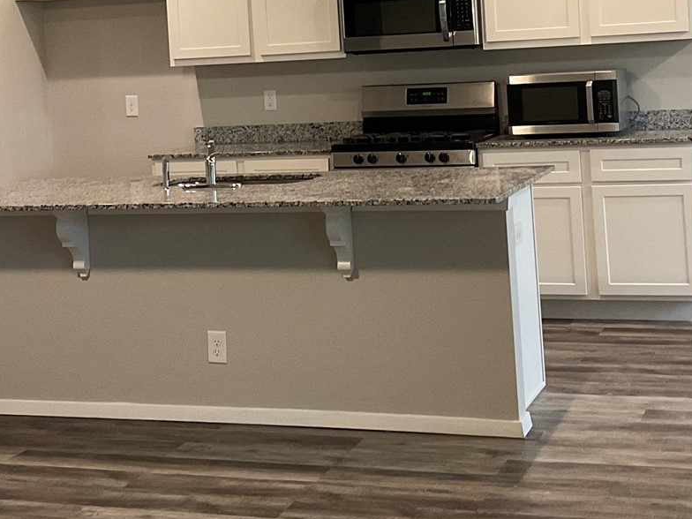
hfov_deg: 27.4
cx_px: 309
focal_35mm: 71
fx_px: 1419
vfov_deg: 20.4
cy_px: 64
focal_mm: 3
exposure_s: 1/60
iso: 125
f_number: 1.8
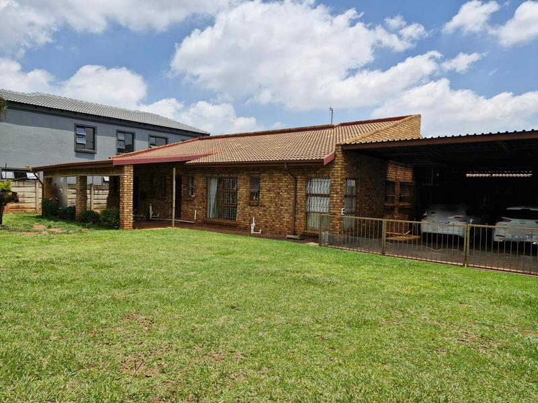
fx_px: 357
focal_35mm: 23
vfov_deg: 58.9
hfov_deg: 73.9
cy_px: 202
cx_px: 269
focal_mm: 5.54
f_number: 1.8
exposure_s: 1/3333
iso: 50
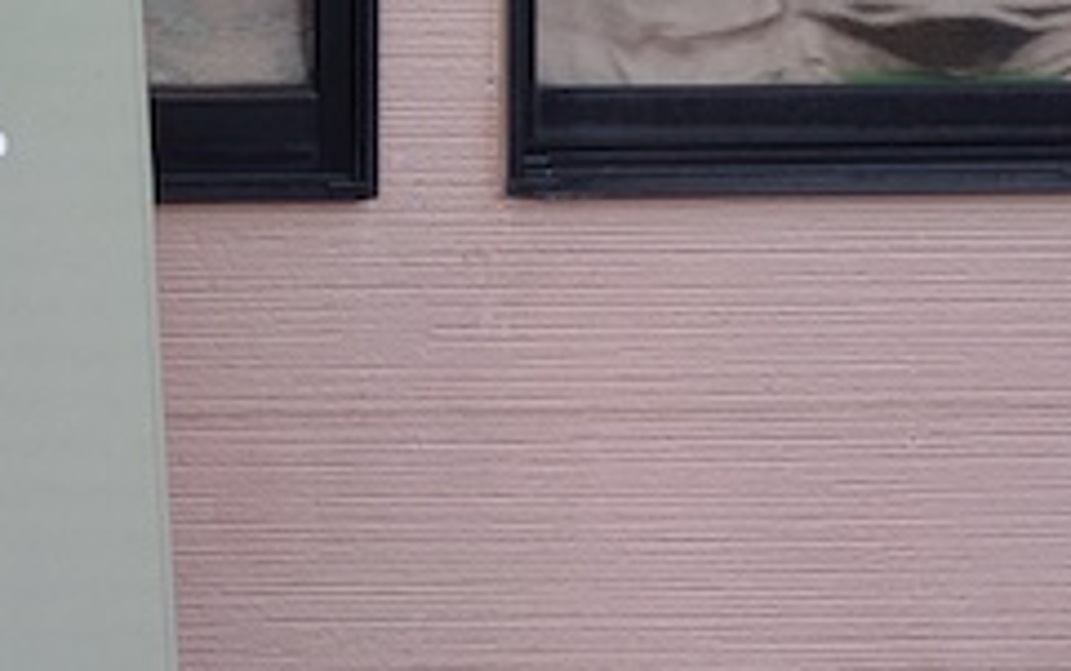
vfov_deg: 14.4
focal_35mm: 88
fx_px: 2570
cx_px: -569
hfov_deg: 20.1
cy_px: -162
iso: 105
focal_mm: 5.43
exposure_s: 1/120
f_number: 1.89
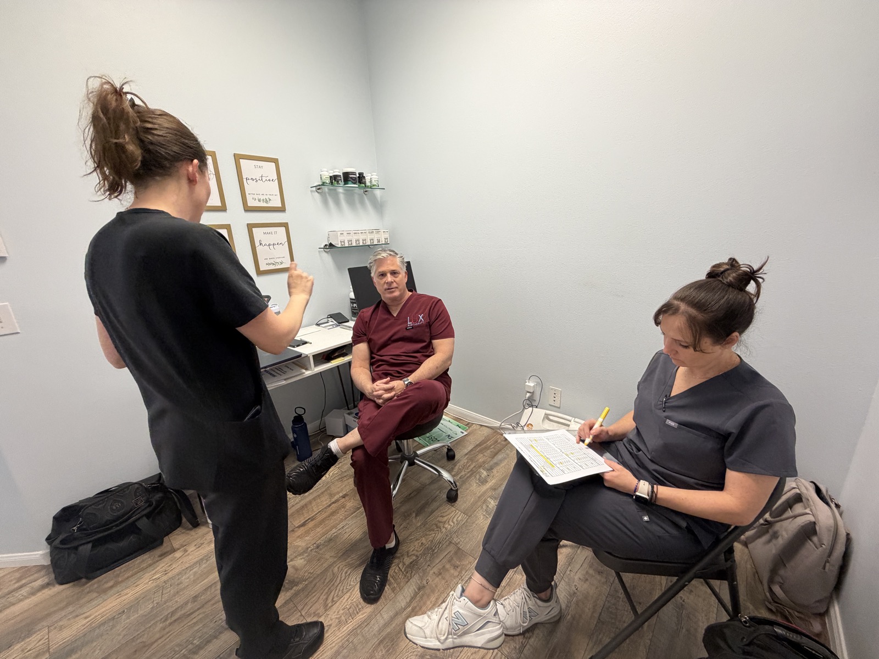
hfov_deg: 102.1
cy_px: 330
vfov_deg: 85.7
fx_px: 356
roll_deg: +3.3
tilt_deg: -15.8
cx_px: 440
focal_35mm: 14
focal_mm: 2.22
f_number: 2.2
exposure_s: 1/120
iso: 250
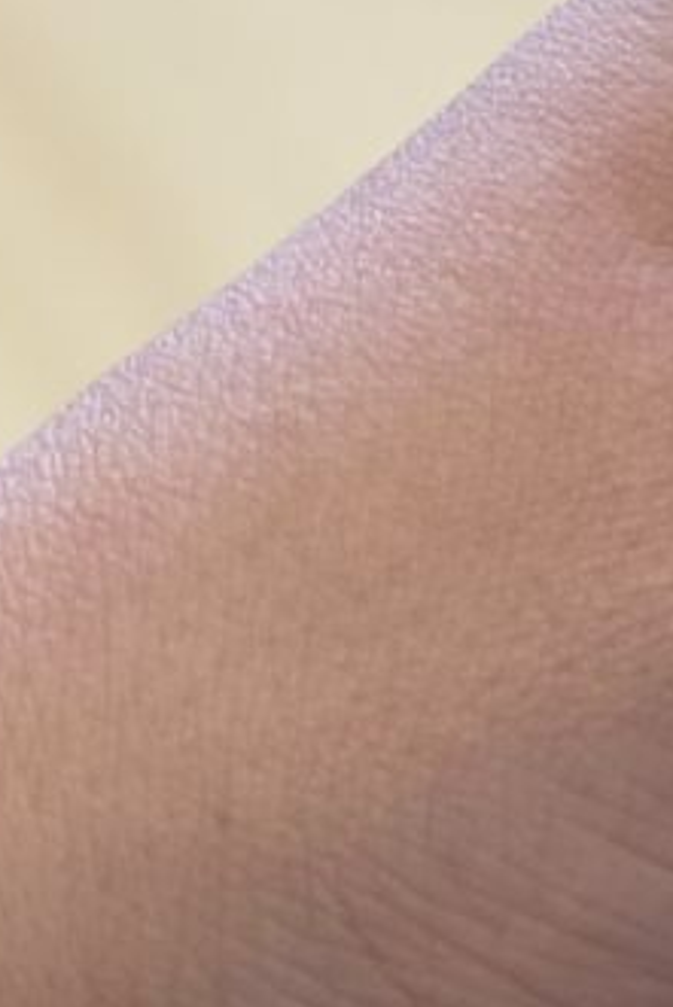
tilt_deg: -56.5
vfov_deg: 13.2
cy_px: 650
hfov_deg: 7.5
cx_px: 2214
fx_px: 4342
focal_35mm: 155
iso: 64
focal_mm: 4.25
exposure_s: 1/60
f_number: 1.8
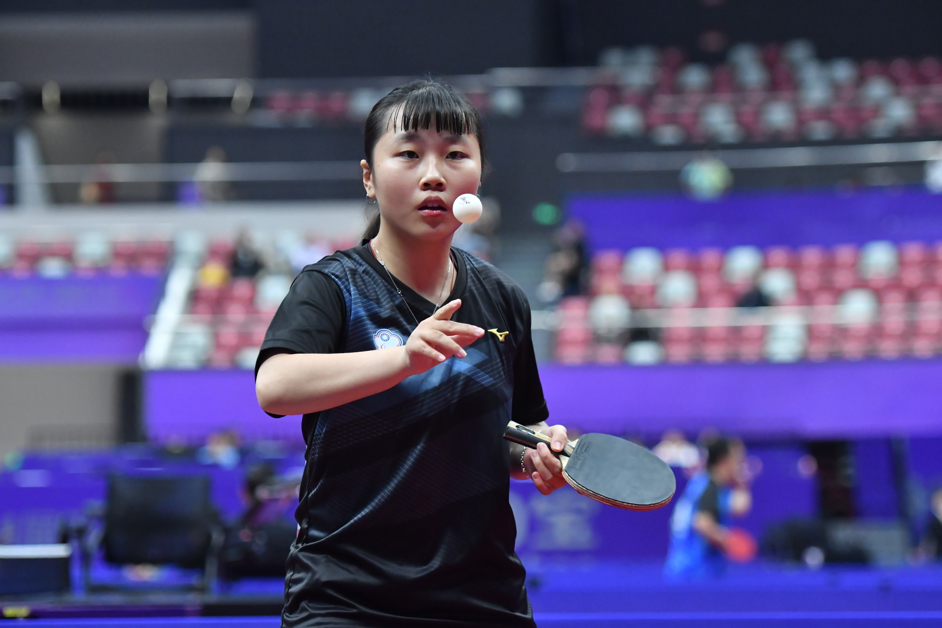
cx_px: 471
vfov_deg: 9.0
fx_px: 4003
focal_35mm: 153
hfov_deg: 13.4
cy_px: 314
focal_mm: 102
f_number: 2.8
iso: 2000
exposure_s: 1/2000
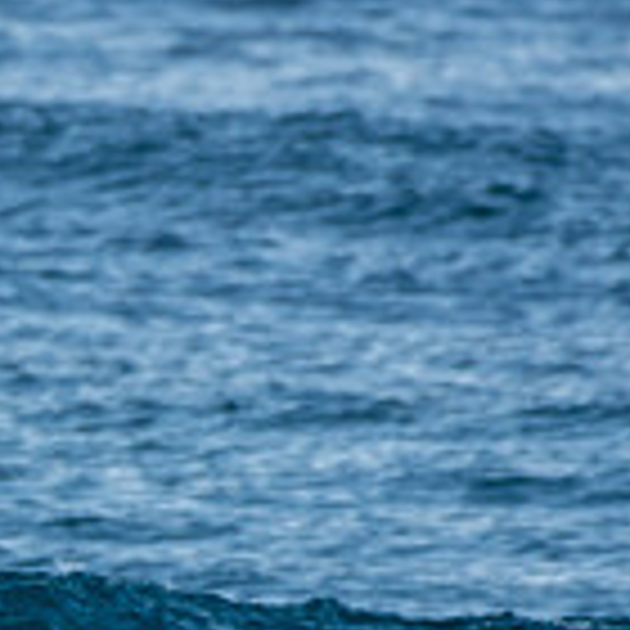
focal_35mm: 2648
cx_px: -477
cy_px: 727
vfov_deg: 0.7
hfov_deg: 0.7
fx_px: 54524
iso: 400
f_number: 5.6
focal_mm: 500
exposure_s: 1/400
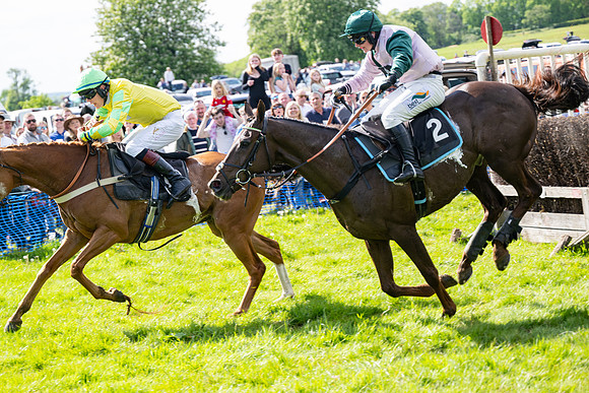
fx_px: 1604
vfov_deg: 14.0
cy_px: 196
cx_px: 294
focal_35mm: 98
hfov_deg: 20.8
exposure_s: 1/1000
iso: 200
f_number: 4
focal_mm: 98
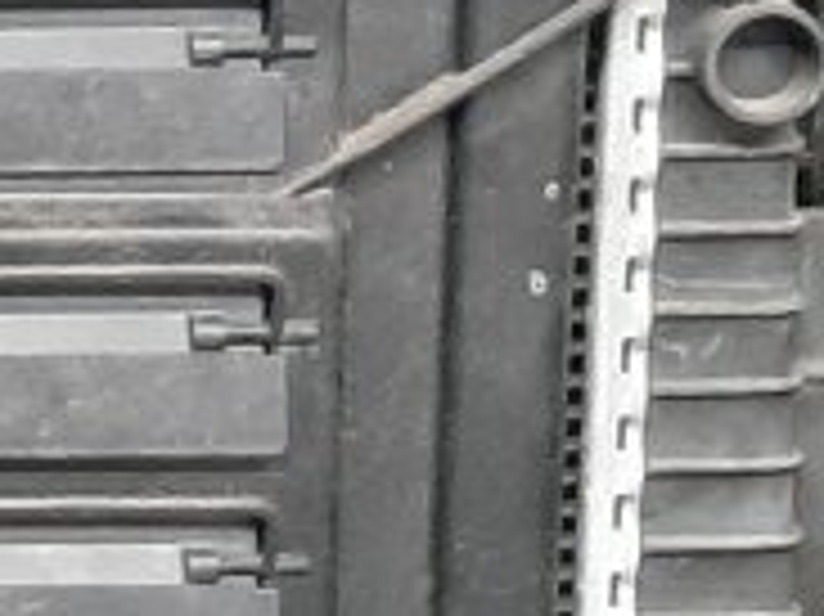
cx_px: -1013
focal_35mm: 205
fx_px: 4877
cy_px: 319
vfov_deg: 7.2
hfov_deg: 8.9
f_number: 1.7
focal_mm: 3.93
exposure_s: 1/50
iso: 177
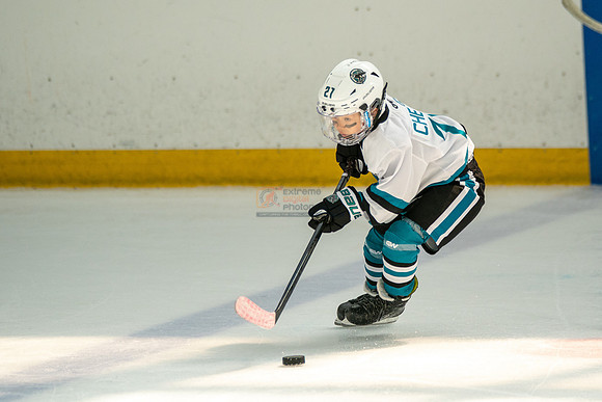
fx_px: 6270
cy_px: 160
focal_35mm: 375
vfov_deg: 3.7
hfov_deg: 5.5
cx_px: 375
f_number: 3.2
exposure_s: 1/5000
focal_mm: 247
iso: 1600
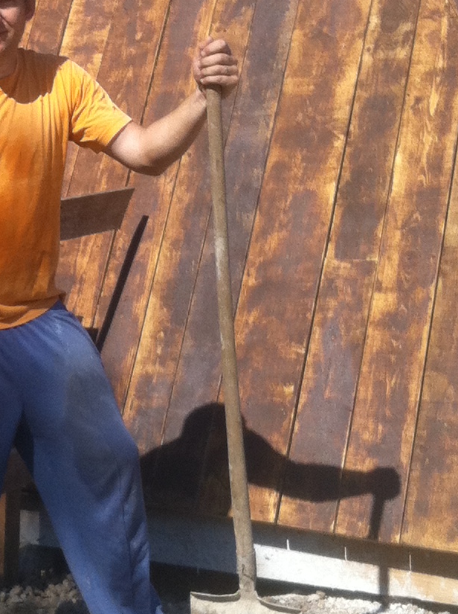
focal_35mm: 110
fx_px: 1946
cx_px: -23
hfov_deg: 13.2
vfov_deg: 17.9
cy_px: 223
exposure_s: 1/1312
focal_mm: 3.85
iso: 80
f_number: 2.8
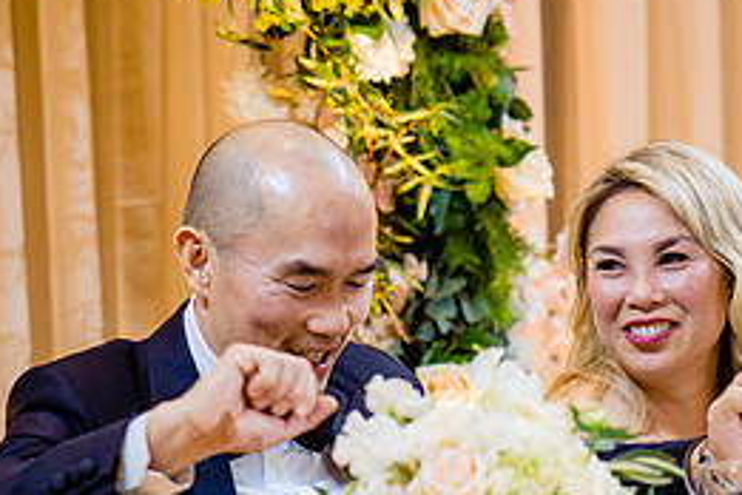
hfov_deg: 8.5
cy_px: 422
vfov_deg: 5.7
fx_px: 4987
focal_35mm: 242
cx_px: 477
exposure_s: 1/200
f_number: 2.5
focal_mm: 85
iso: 1250
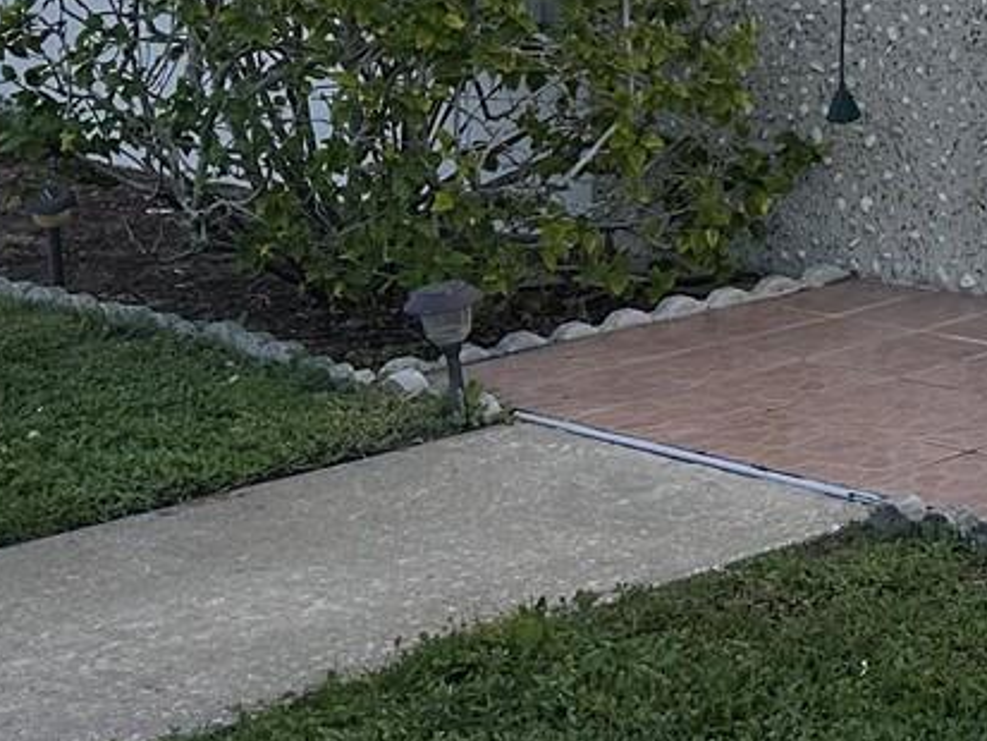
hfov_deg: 16.9
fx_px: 2652
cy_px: -110
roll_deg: +0.0
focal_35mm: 93
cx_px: 1838
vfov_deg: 15.4
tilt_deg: -3.5
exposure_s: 1/2525
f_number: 1.78
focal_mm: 6.86
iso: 80
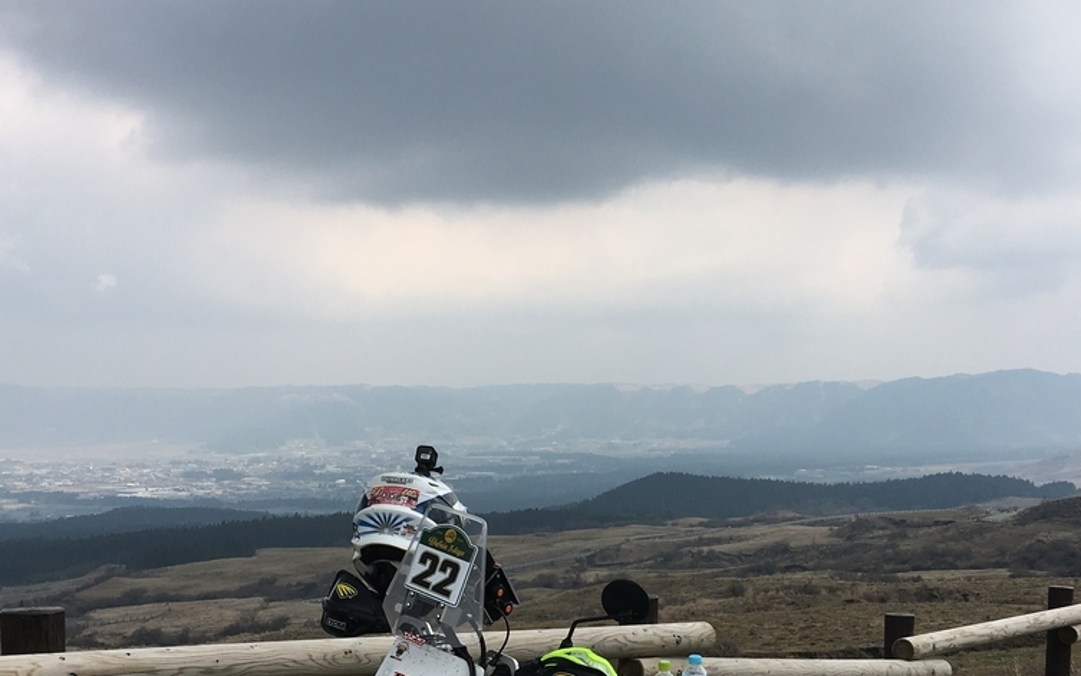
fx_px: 1444
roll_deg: -0.7
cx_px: 567
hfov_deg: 41.0
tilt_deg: -4.1
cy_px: 521
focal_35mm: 49
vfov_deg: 26.0
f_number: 2.2
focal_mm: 4.15
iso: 25
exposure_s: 1/1603
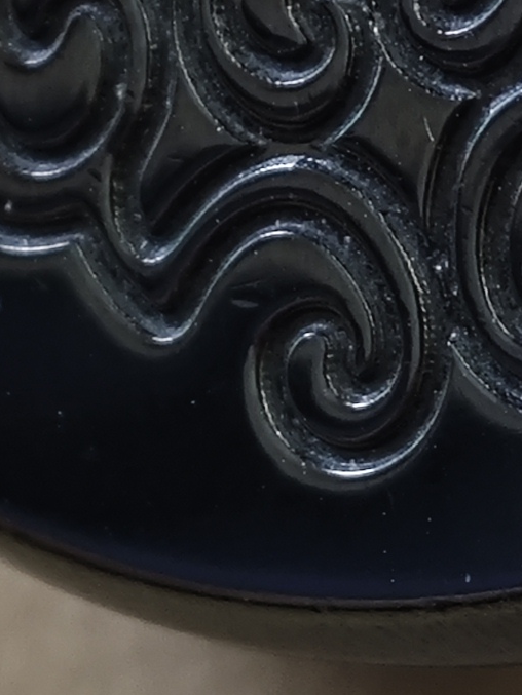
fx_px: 9085
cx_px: 765
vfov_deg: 4.4
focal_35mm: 452
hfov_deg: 3.3
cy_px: 511
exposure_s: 1/100
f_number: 2
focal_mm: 9
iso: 1250
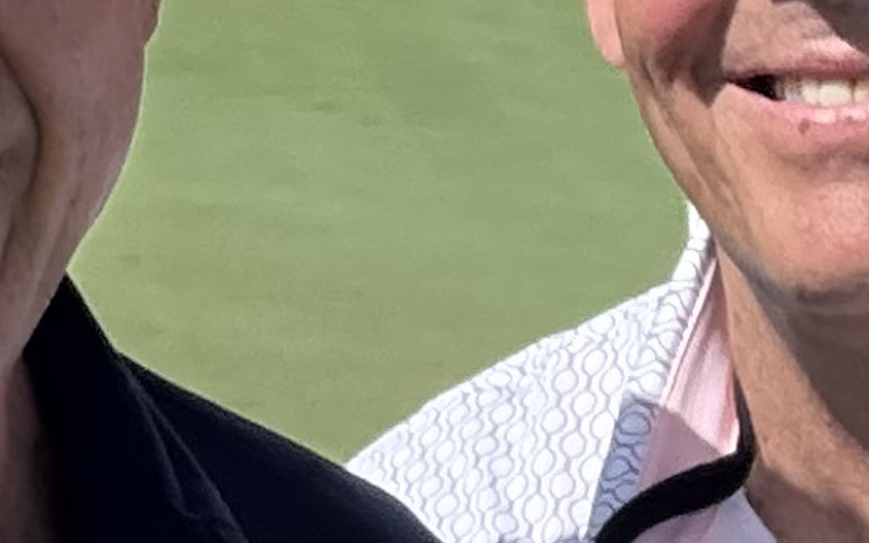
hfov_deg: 11.8
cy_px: -58
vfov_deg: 7.3
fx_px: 4216
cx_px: 326
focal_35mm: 178
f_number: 1.9
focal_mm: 2.69
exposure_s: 1/1859
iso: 40
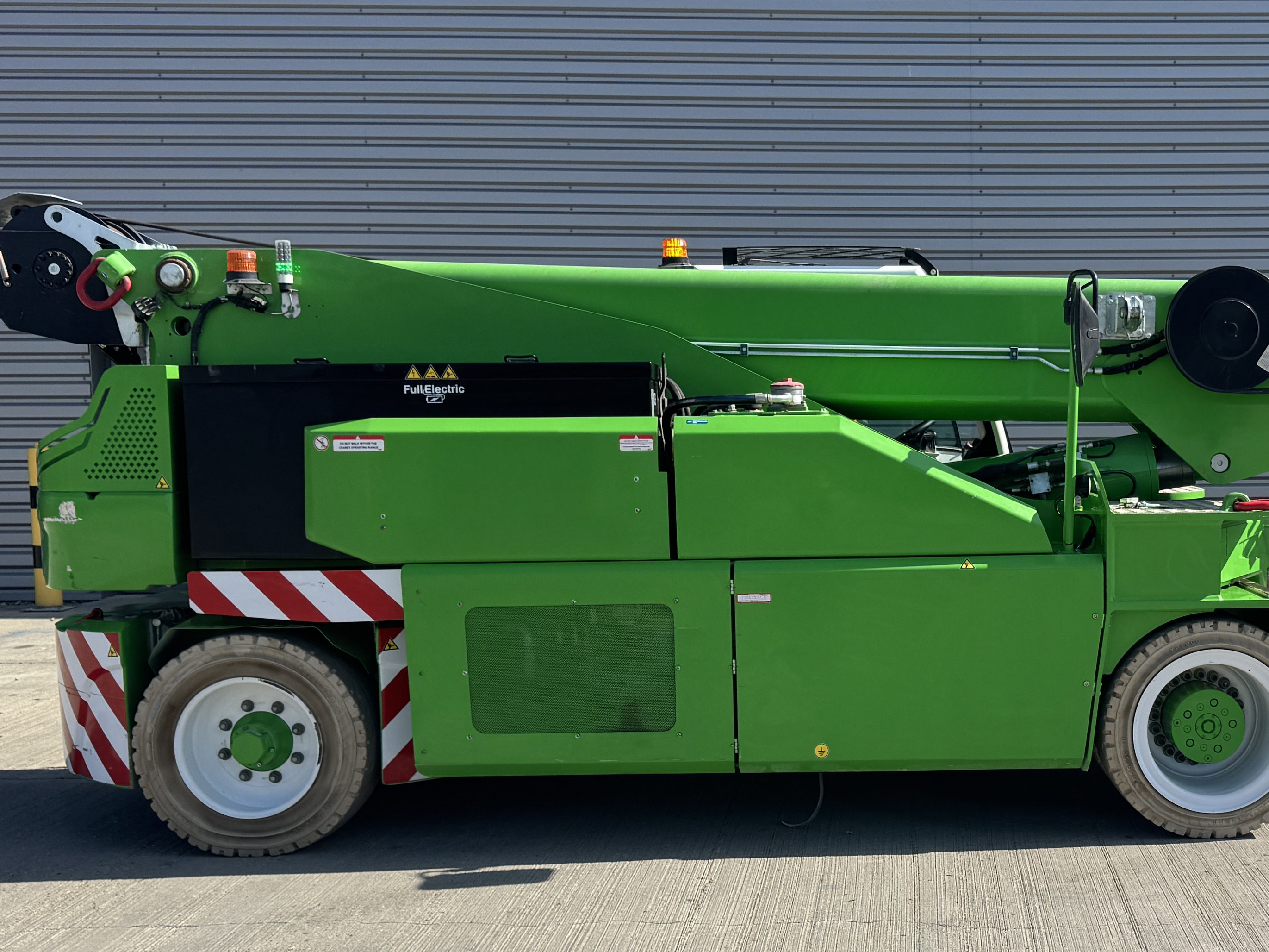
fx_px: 1833
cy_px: 588
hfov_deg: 37.0
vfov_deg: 29.0
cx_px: 995
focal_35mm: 50
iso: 80
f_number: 1.78
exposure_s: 1/2833
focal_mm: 6.76
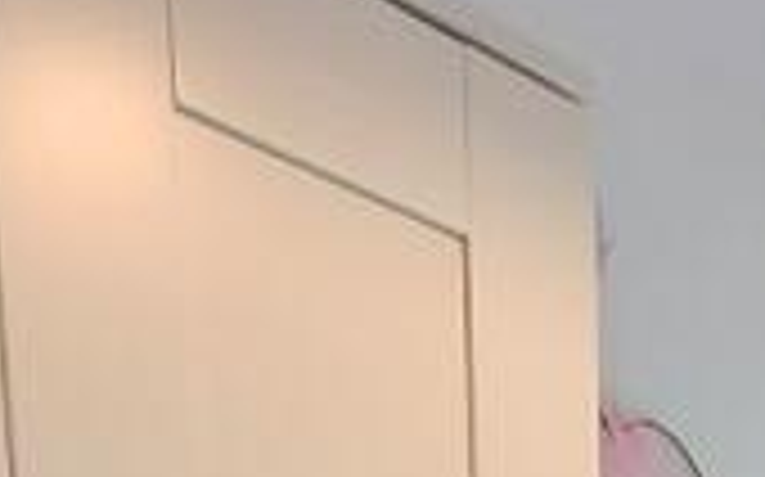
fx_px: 1729
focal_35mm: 83
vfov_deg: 10.6
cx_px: 976
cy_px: 1444
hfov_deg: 22.5
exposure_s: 1/100
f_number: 2.2
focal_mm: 2.2
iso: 64
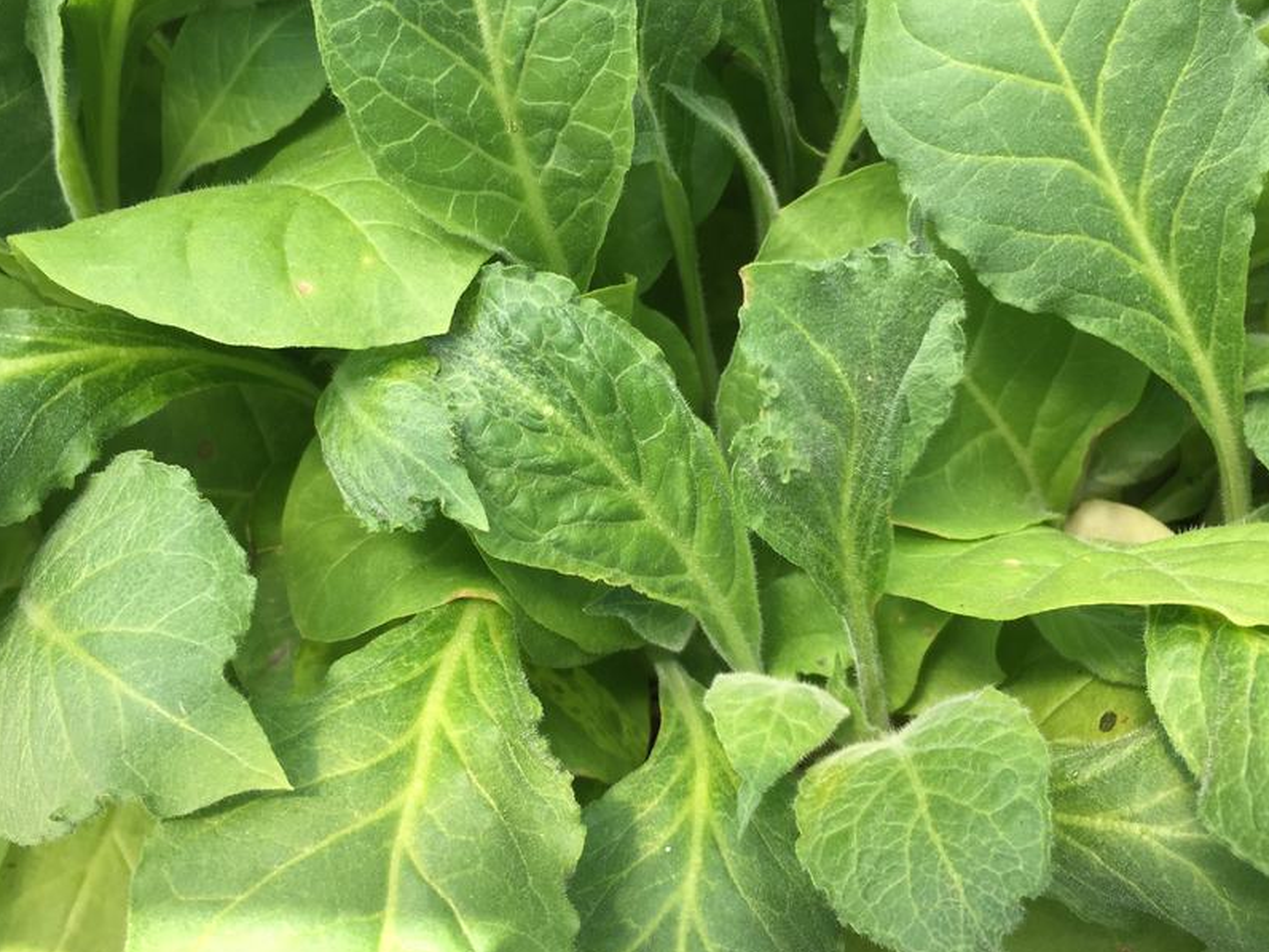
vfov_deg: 41.8
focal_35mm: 34
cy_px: 499
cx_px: 635
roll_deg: -2.4
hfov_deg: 54.0
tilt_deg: -41.1
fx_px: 1246
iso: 32
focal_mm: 4.15
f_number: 2.2
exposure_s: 1/488
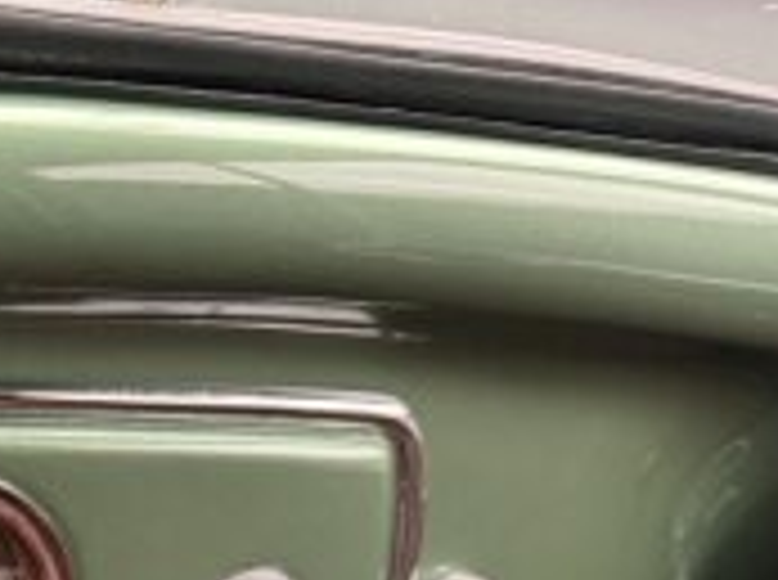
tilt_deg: -30.8
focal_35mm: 89
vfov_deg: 15.4
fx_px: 1996
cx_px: -576
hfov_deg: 18.1
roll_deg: -4.6
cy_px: 841
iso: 640
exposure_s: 1/33
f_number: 1.78
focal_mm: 6.76
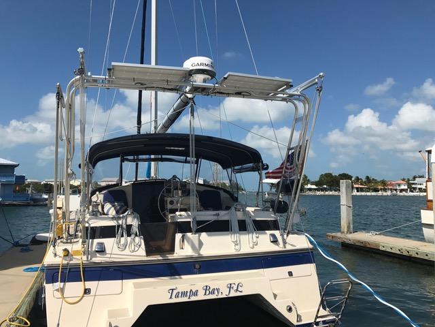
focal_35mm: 28
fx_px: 352
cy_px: 164
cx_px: 218
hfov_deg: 63.4
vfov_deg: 49.7
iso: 20
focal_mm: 3.99
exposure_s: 1/5051
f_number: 1.8
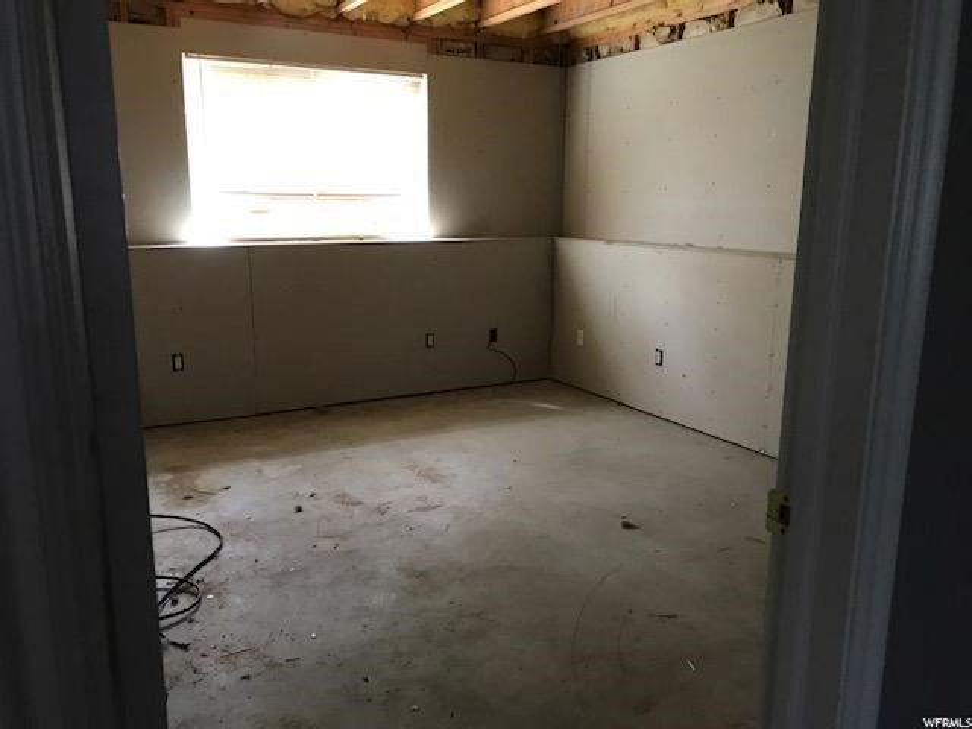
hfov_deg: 63.4
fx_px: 786
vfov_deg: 49.7
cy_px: 364
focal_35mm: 28
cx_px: 486
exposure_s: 1/15
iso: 80
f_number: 1.8
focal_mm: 3.99
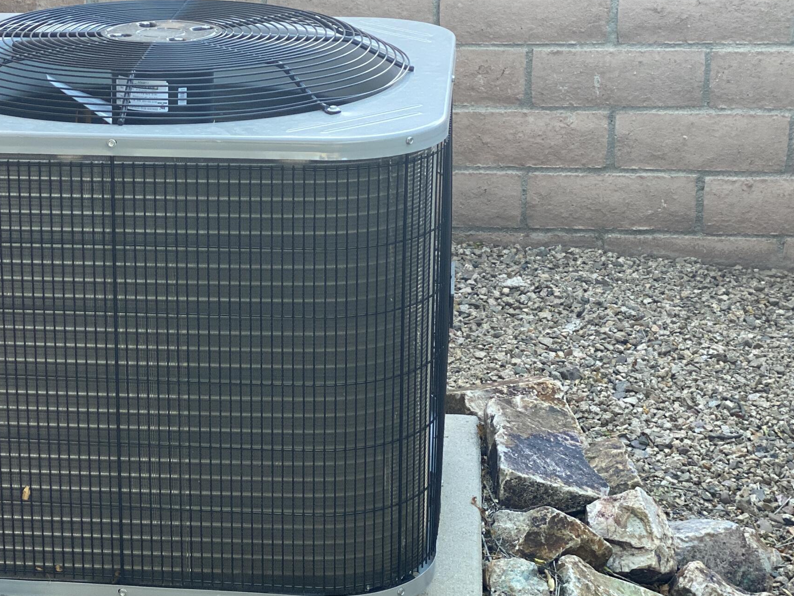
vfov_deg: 16.2
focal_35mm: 91
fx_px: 2088
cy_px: 255
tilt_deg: -17.1
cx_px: 163
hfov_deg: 21.3
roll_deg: -0.3
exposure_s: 1/122
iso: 64
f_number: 2
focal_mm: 6
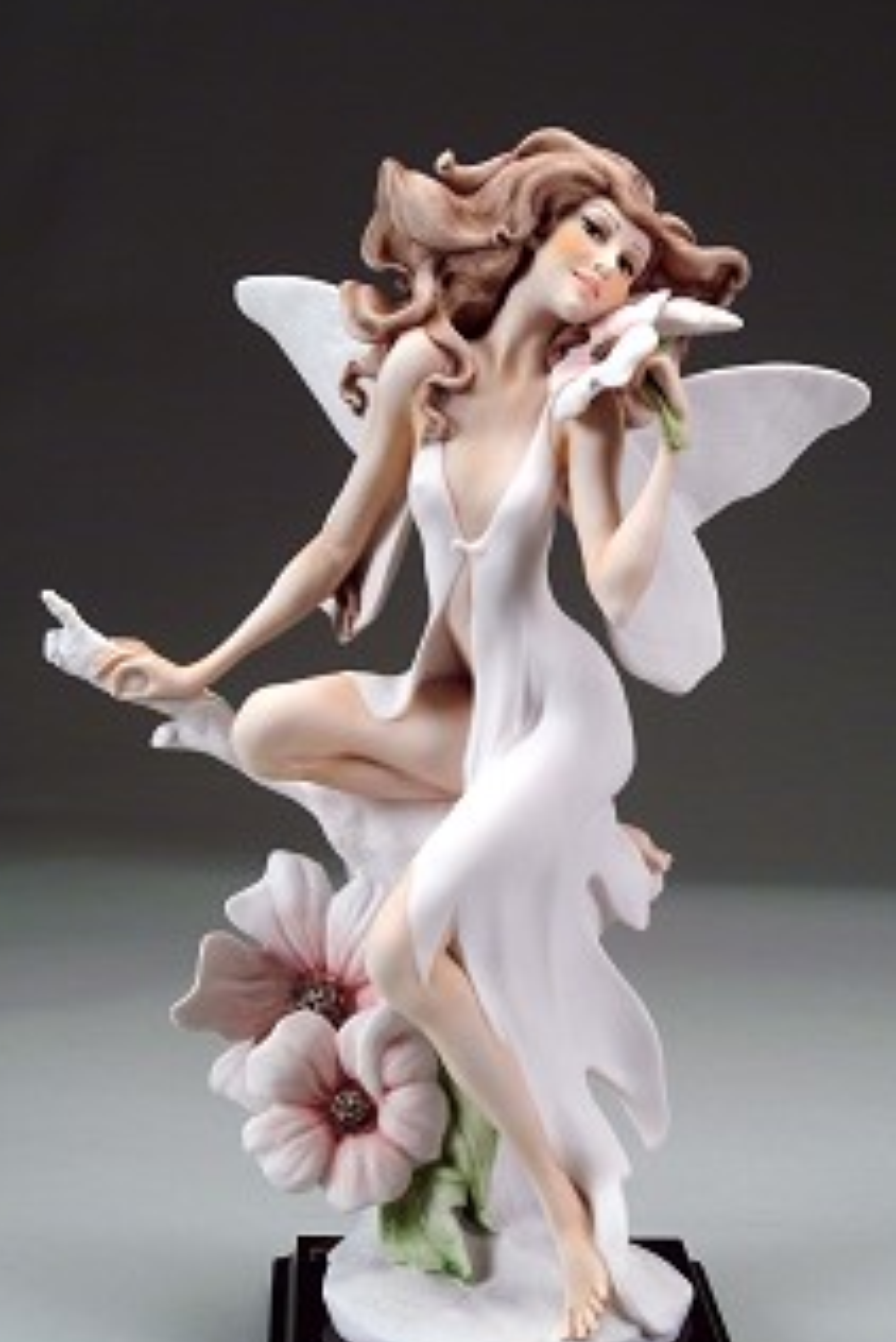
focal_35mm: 74
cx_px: 484
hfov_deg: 18.4
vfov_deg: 27.3
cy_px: 739
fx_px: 2759
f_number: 11
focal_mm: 40
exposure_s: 1/15
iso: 160
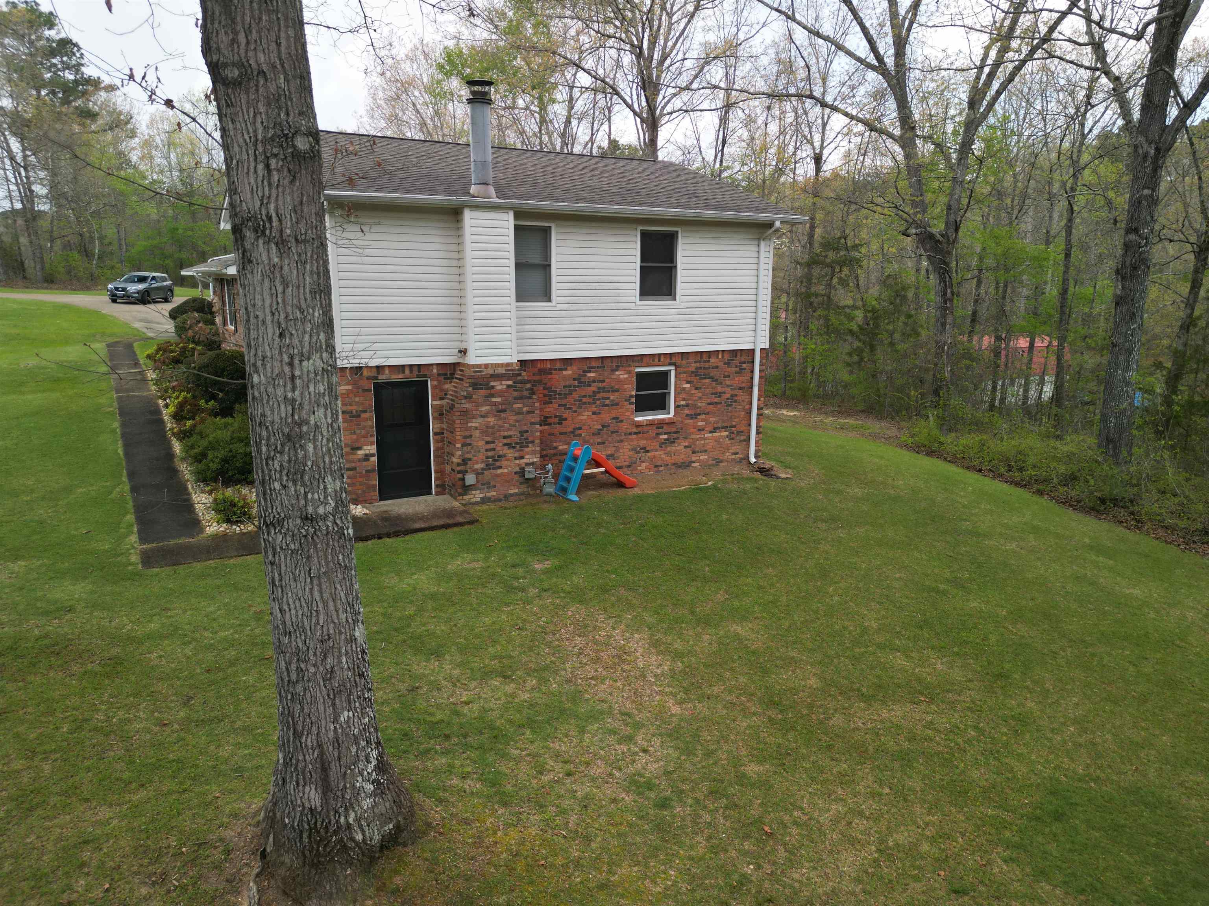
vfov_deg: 56.8
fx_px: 838
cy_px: 453
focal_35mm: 24
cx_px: 604
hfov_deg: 71.6
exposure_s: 1/500
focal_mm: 6.72
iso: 200
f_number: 1.7
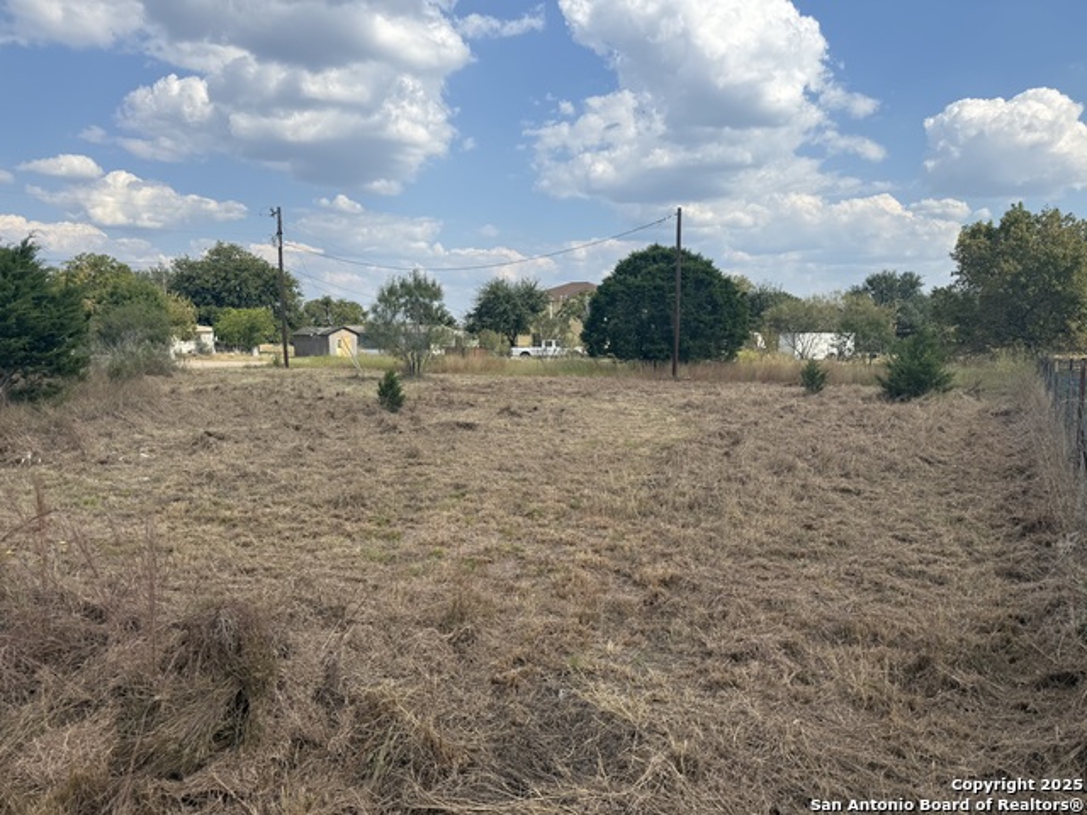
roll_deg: +0.9
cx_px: 544
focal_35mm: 24
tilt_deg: -6.0
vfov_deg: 56.8
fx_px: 754
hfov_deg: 71.6
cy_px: 408
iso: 80
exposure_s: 1/4673
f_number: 1.78
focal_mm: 6.76
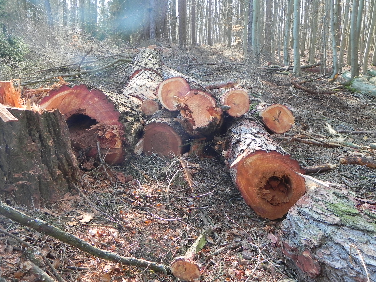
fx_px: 358
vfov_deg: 42.9
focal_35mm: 33
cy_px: 141
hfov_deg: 55.4
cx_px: 188
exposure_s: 1/89.5
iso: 160
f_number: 3.2
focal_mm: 5.9
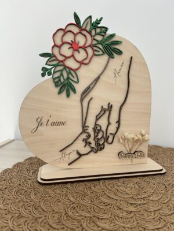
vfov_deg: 67.3
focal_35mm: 26
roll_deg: -0.2
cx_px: 87
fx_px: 174
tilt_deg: -8.1
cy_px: 116
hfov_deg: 53.1
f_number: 1.5
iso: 40
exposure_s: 1/121
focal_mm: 5.7
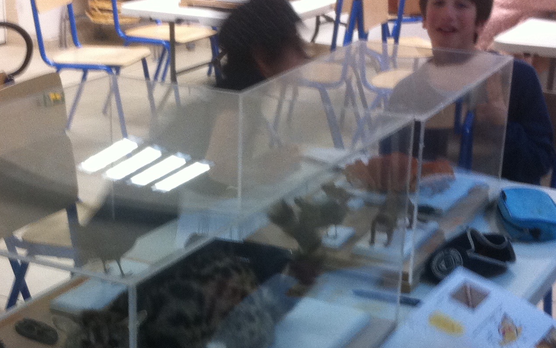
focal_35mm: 76
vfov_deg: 17.1
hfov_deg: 27.1
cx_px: 245
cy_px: 255
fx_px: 1152
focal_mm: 3.85
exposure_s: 1/15
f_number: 2.8
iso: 125
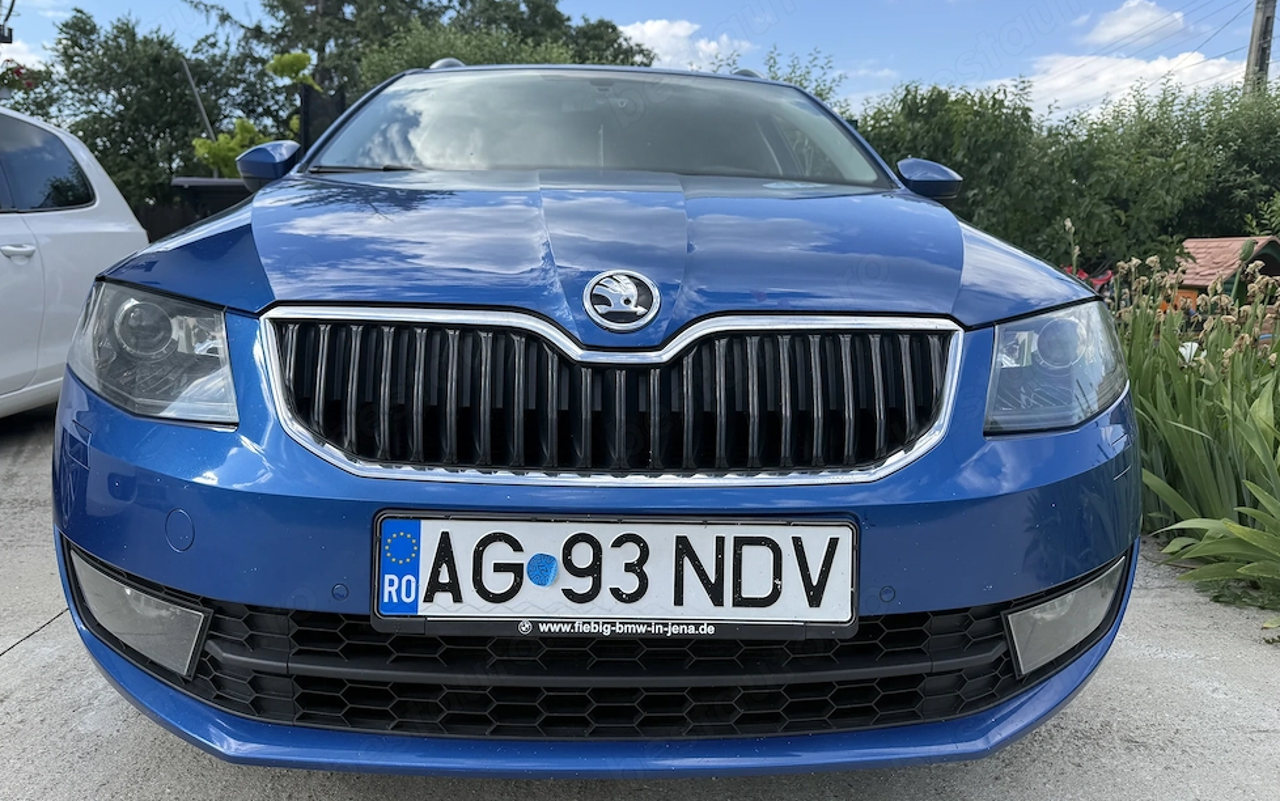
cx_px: 632
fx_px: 907
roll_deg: -0.7
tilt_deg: -6.9
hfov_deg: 70.4
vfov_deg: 47.6
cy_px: 382
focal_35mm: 26
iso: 80
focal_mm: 6.76
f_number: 1.78
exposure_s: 1/2000
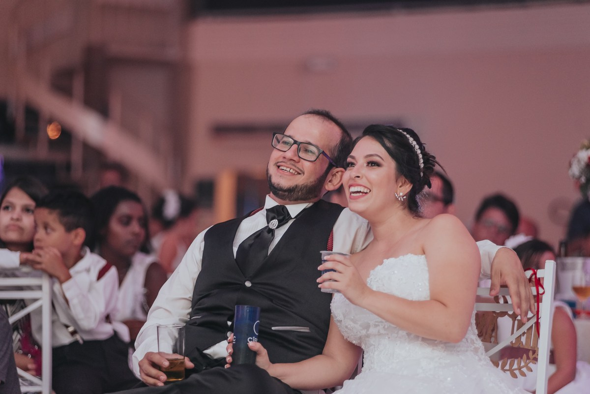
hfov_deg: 14.1
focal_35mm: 145
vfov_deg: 9.5
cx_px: 295
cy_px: 197
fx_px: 2377
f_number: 2.8
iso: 1600
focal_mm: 145
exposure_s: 1/125
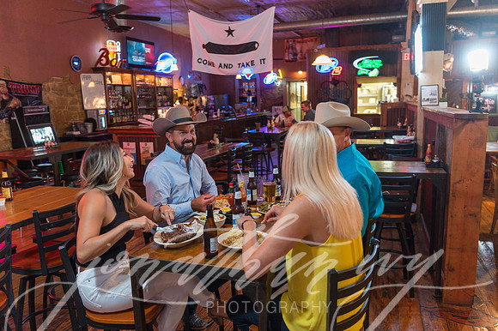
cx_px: 249
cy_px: 166
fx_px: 415
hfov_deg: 62.0
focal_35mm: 30
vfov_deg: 43.6
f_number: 2.8
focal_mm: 30
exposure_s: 1/50
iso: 1250
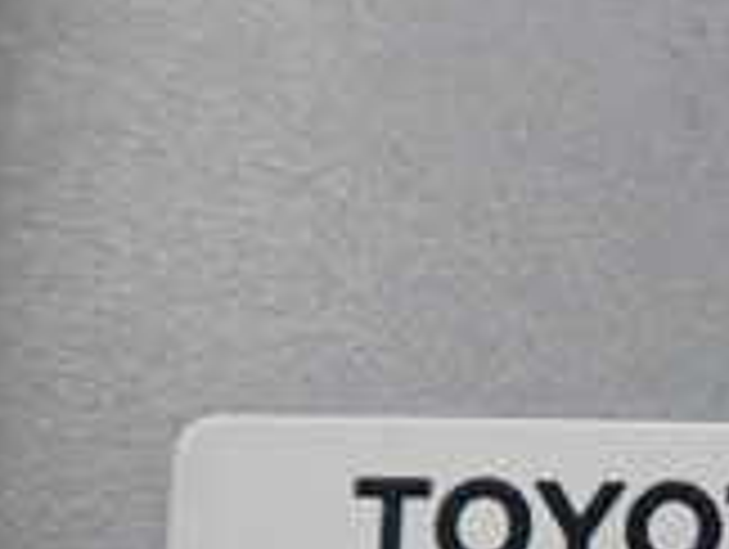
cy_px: 639
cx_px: 1228
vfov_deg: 13.1
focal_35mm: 111
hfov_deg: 15.6
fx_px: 2341
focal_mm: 5.5
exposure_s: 1/125
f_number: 2.3
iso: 250
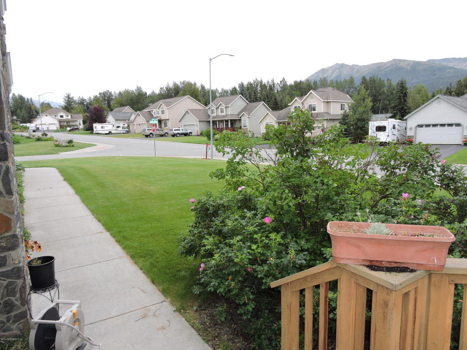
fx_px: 324
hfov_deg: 71.6
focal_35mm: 24
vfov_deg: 56.8
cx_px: 234
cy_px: 175
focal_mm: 4.3
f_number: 3.3
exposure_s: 1/250
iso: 100
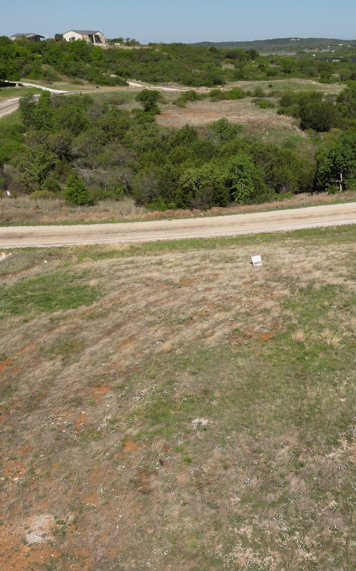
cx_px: 296
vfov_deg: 46.7
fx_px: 652
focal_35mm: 42
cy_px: 362
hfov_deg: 29.7
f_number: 1.7
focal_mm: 6.72
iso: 100
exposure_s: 1/100
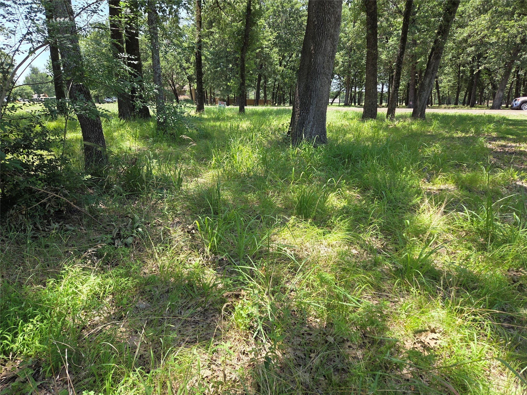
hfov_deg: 73.9
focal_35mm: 23
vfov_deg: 58.9
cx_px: 264
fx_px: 350
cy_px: 198
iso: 80
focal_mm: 5.4
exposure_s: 1/861
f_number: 1.8
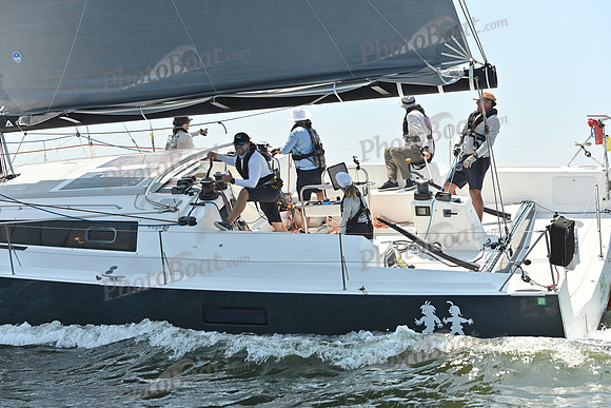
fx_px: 1188
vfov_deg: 19.5
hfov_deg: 28.8
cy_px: 204
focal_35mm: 70
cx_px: 306
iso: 320
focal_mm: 70
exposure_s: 1/1250
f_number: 6.3
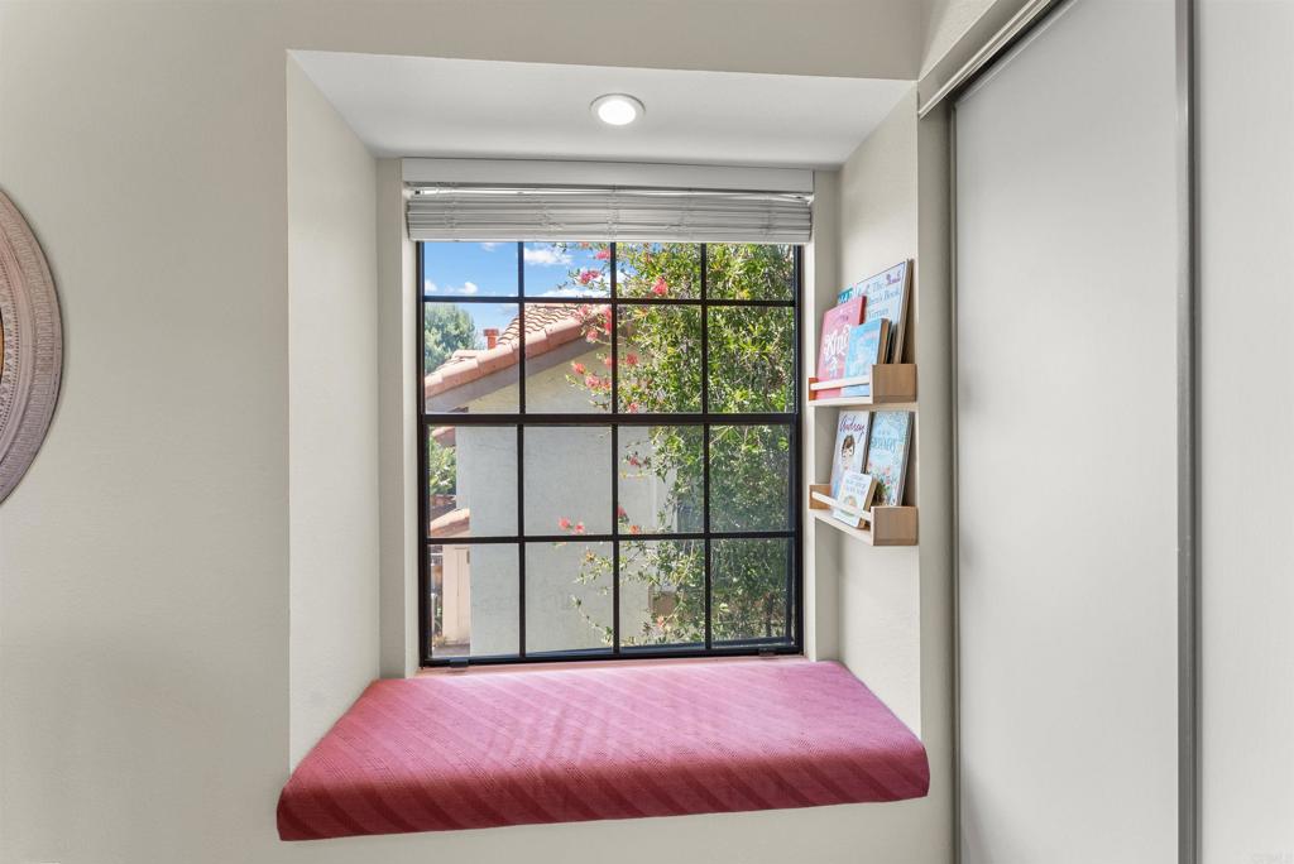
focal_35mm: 14
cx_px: 647
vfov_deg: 81.3
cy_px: 432
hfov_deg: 104.2
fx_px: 503
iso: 500
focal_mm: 14
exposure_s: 1/15
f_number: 9
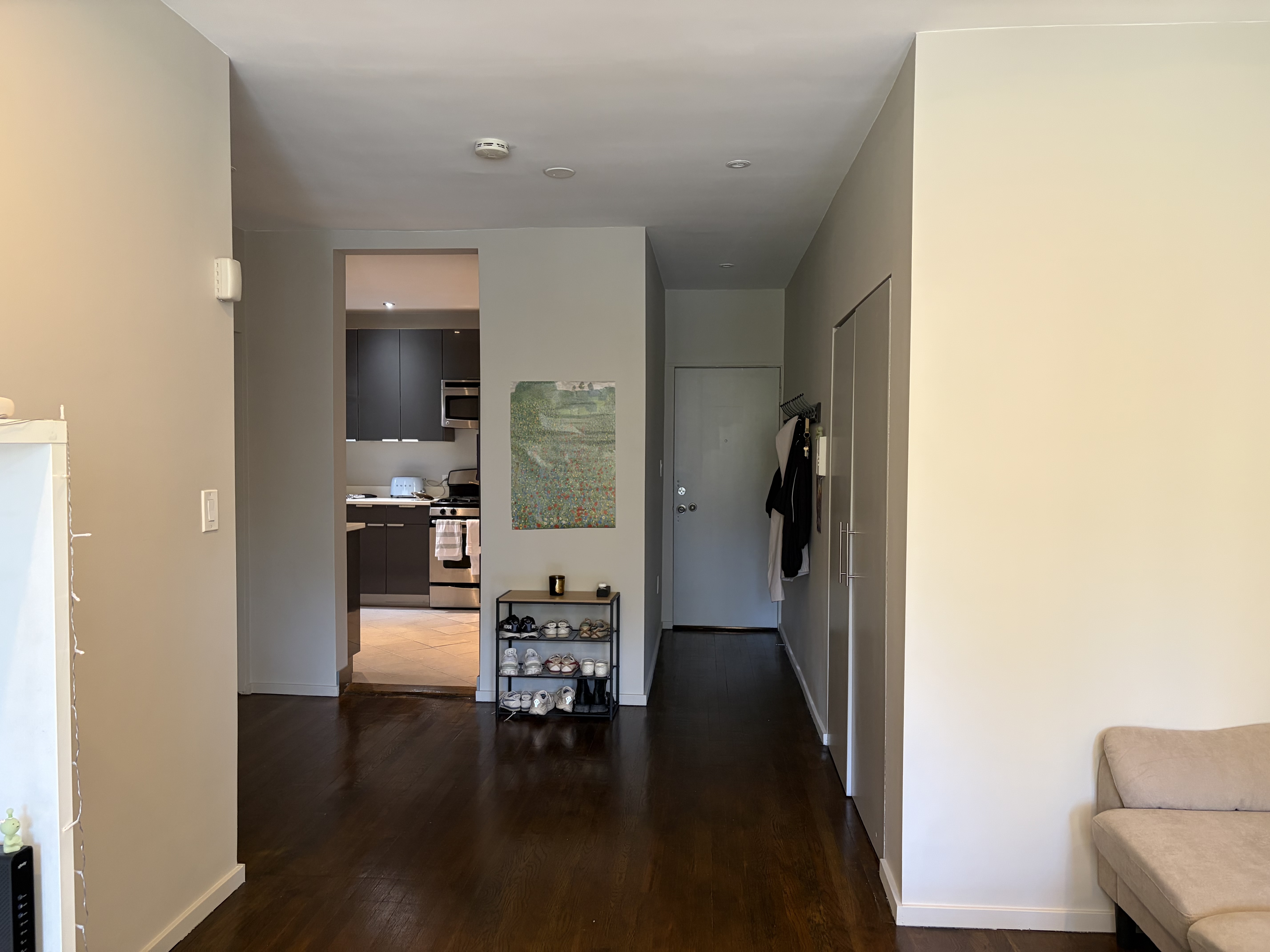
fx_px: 954
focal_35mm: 26
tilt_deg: +0.0
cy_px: 476
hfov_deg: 67.3
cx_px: 635
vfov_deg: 53.1
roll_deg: +0.7
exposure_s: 1/60
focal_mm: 5.96
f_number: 1.6
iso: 200
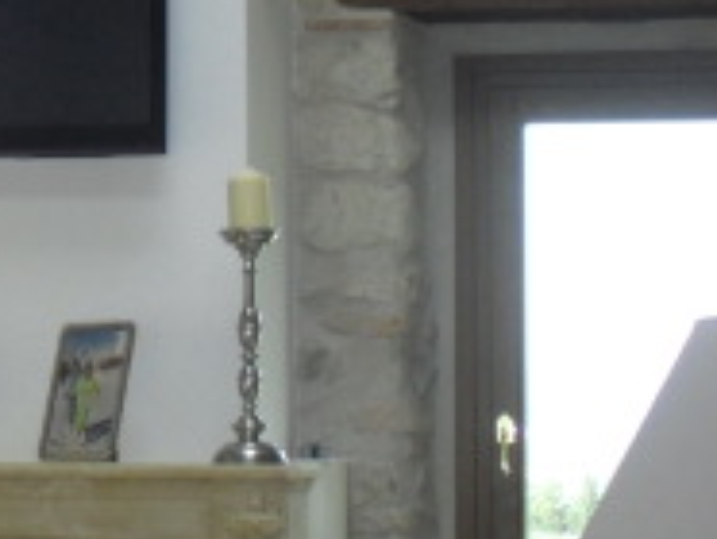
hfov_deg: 12.6
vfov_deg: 9.8
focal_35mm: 151
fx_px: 3132
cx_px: -270
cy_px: 154
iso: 200
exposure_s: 1/125
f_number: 3.4
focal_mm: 7.7
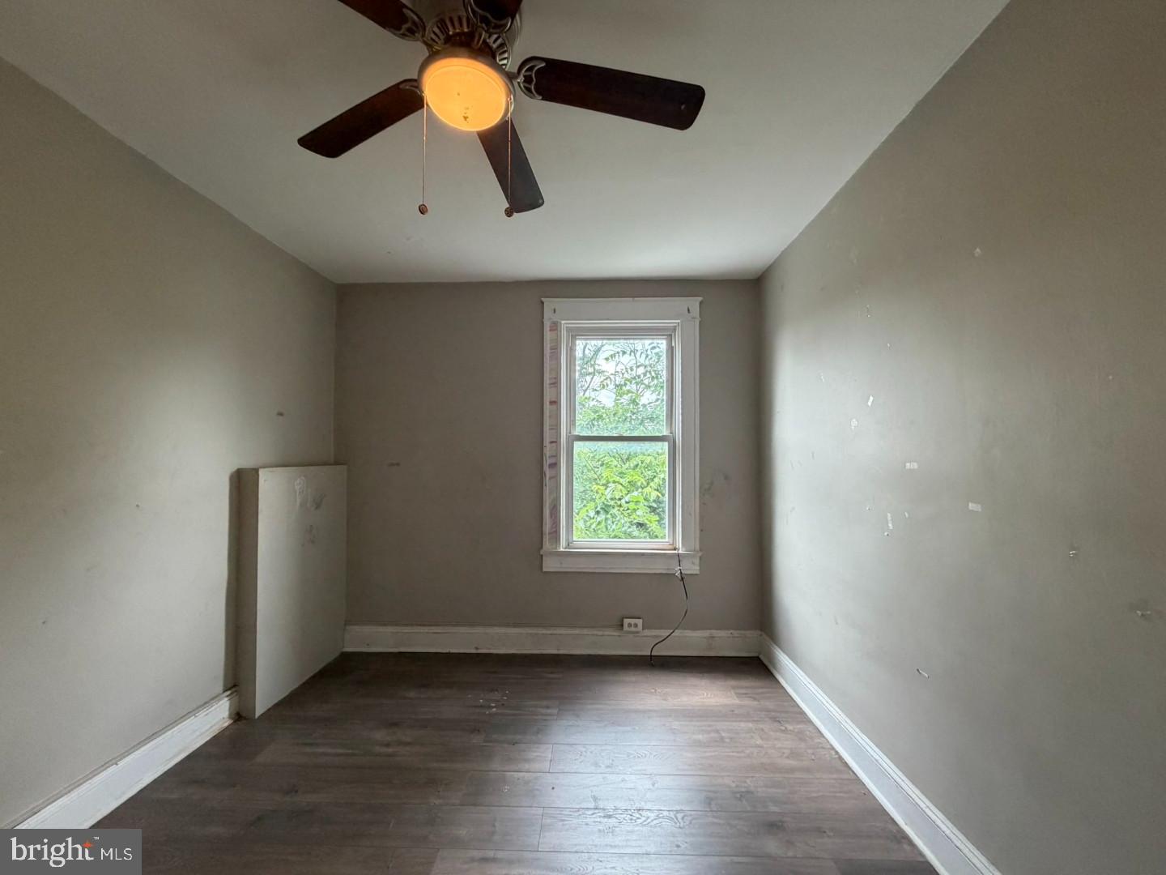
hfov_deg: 102.1
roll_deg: +0.3
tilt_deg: +3.4
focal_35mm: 14
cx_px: 583
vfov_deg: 85.7
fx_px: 472
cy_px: 438
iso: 250
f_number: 2.2
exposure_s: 1/120
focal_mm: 2.22
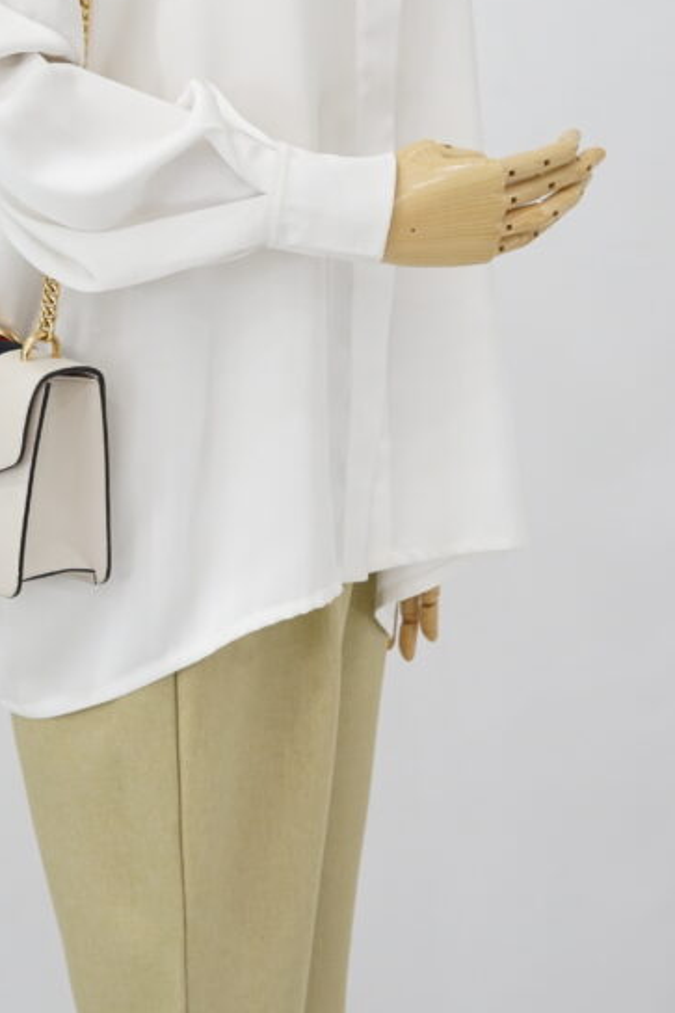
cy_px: 270
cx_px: 140
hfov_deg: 14.5
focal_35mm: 94
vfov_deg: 21.5
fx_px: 2645
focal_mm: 50
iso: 640
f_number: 6.3
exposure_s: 1/13
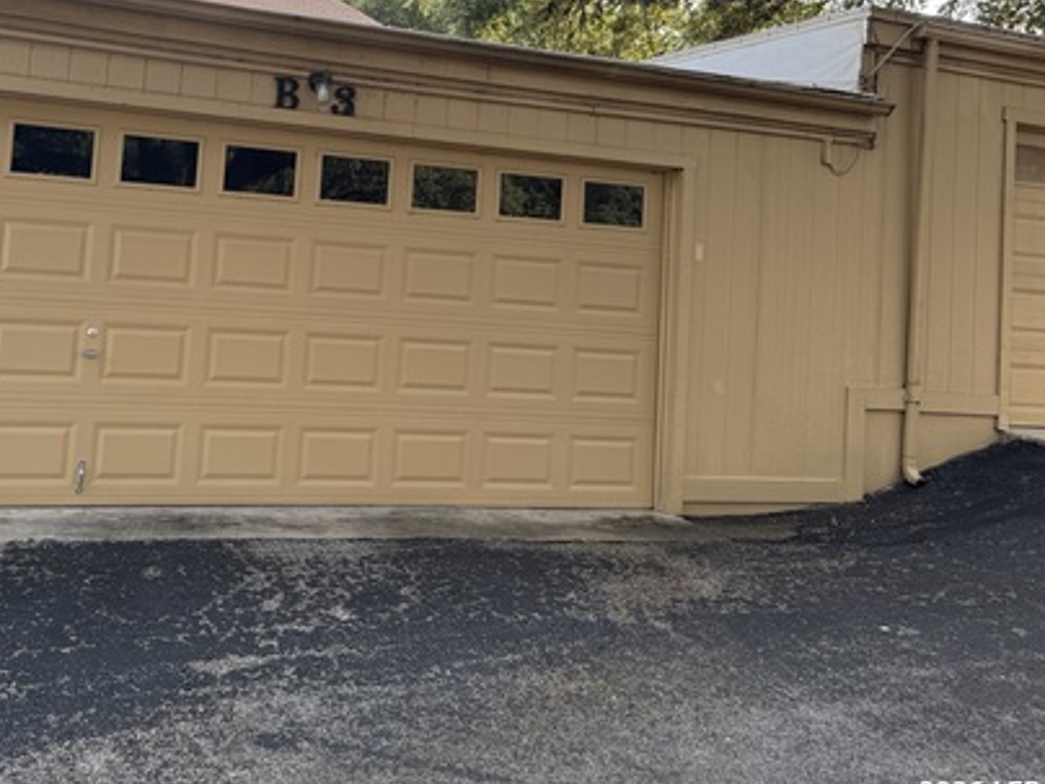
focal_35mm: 38
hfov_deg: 47.6
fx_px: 1147
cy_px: 184
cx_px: 297
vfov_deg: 36.7
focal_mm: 6.76
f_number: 1.78
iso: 80
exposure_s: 1/481
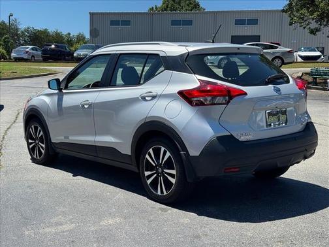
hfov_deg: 39.7
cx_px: 164
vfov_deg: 30.3
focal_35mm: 48
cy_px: 124
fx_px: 456
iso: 64
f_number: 1.78
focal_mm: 6.76
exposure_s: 1/3610
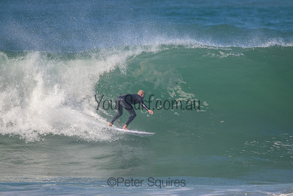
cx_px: 146
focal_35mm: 800
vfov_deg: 1.7
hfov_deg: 2.6
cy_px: 98
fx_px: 6512
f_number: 11
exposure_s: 1/2000
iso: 1000
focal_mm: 800
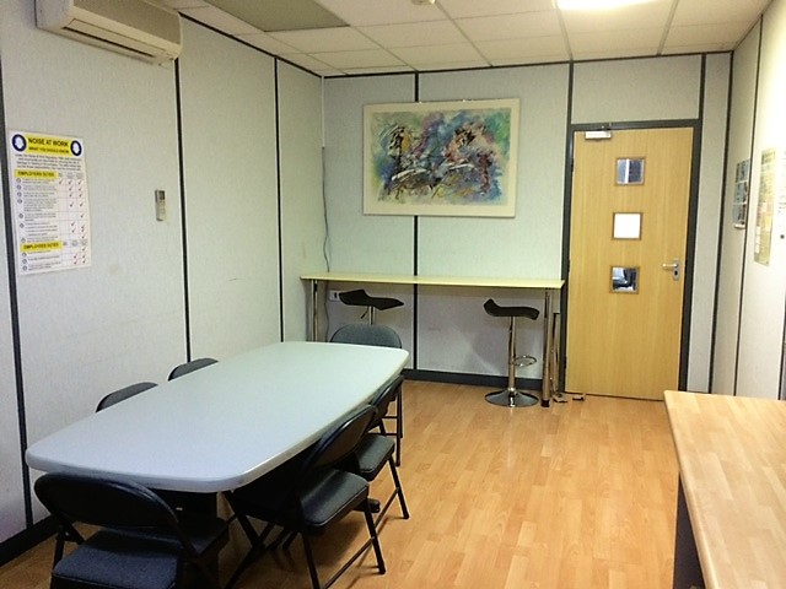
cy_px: 294
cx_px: 393
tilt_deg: -8.4
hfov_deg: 61.7
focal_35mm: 29
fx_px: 658
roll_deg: +1.7
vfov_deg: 48.2
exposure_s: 1/17
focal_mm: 4.15
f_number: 2.2
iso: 320
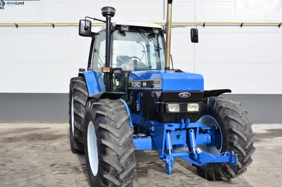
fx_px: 274
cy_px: 98
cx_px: 143
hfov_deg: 54.5
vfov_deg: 37.7
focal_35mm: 35
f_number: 10
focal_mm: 22
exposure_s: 1/125
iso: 125
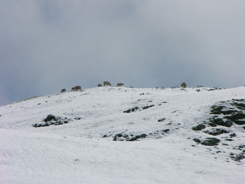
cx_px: 122
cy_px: 92
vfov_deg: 5.3
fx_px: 1982
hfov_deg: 7.1
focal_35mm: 280
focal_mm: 71.2
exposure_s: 1/631
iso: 50
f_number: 7.4
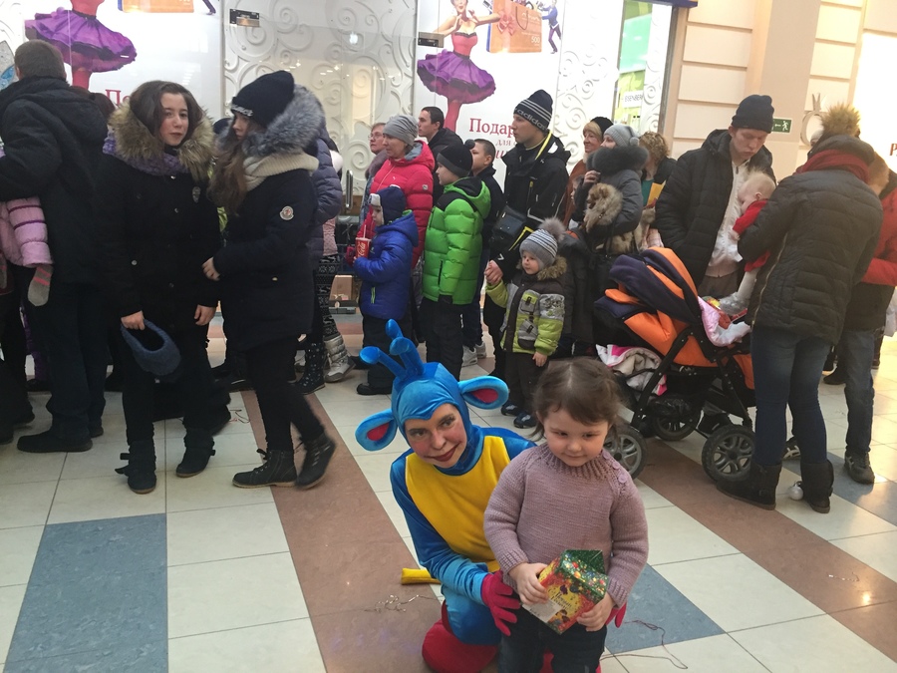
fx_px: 751
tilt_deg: -13.2
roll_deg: -2.9
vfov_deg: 48.2
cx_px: 448
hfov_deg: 61.7
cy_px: 336
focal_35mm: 29
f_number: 2.2
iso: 200
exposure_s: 1/33
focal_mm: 4.15
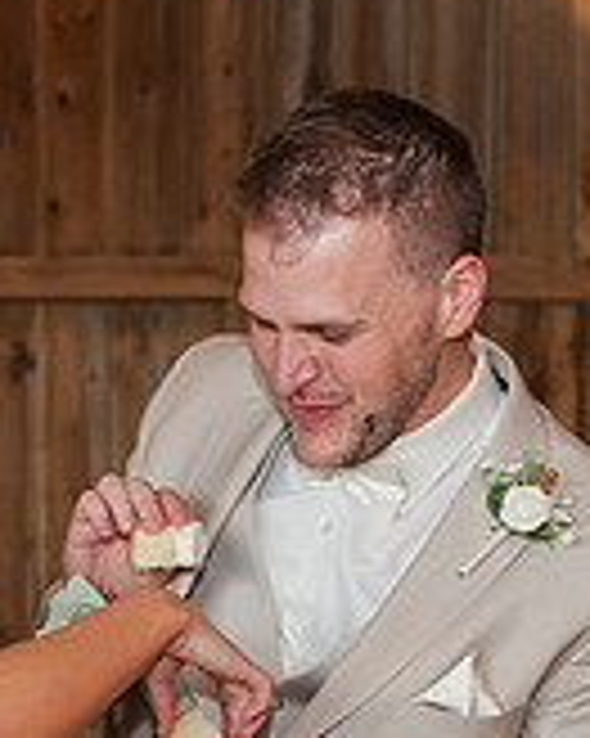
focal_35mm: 135
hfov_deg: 11.4
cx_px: 164
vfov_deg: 14.0
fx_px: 2949
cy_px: 801
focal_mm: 35
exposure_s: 1/200
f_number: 3.2
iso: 1000
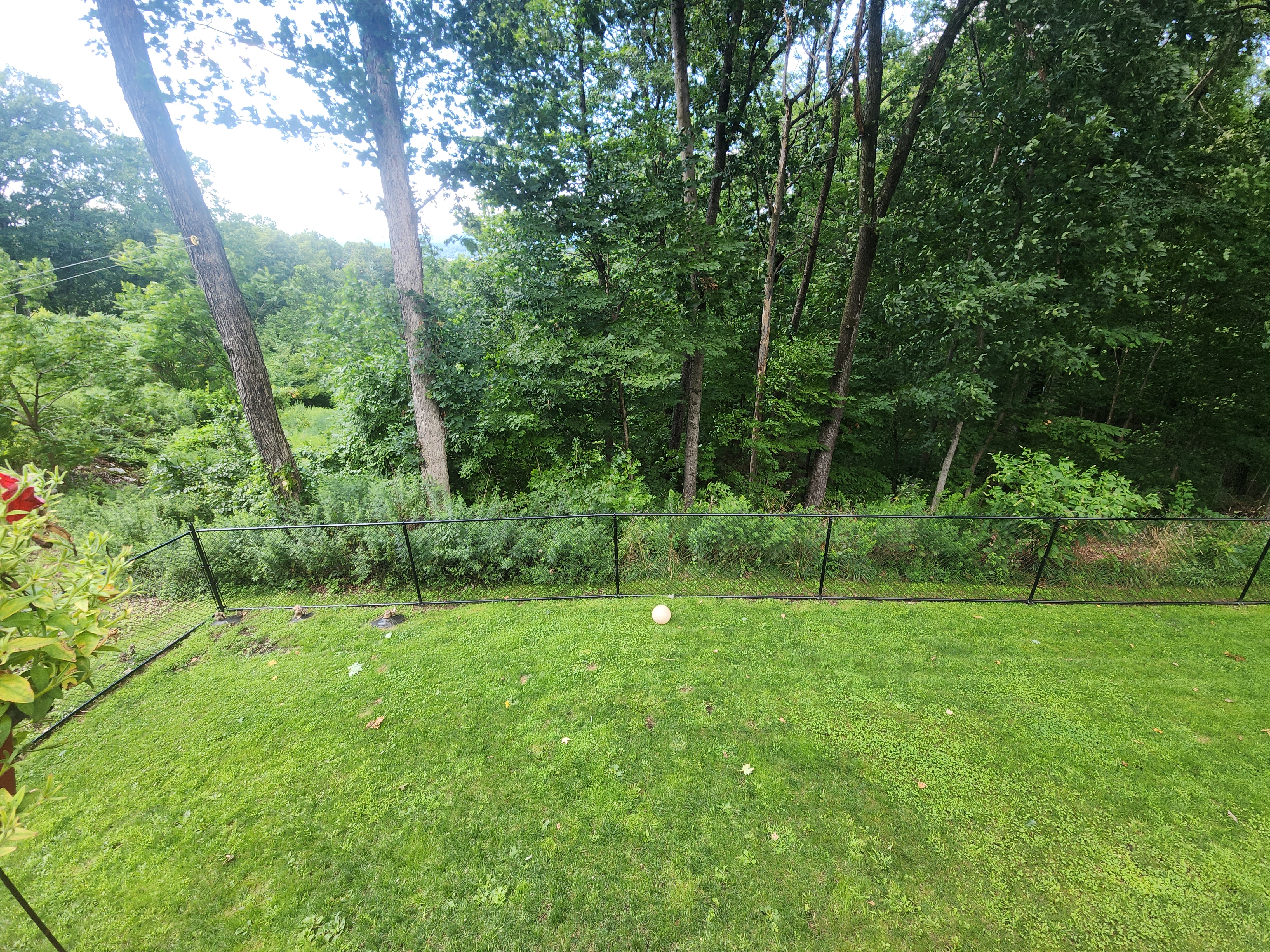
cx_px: 635
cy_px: 476
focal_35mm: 13
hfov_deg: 106.2
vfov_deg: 89.9
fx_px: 477
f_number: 2.2
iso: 50
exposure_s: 1/186
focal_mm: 2.2
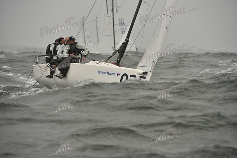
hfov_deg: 6.9
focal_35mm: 300
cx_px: 118
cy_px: 79
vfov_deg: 4.6
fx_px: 1975
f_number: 6.3
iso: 400
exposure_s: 1/1000
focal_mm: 300
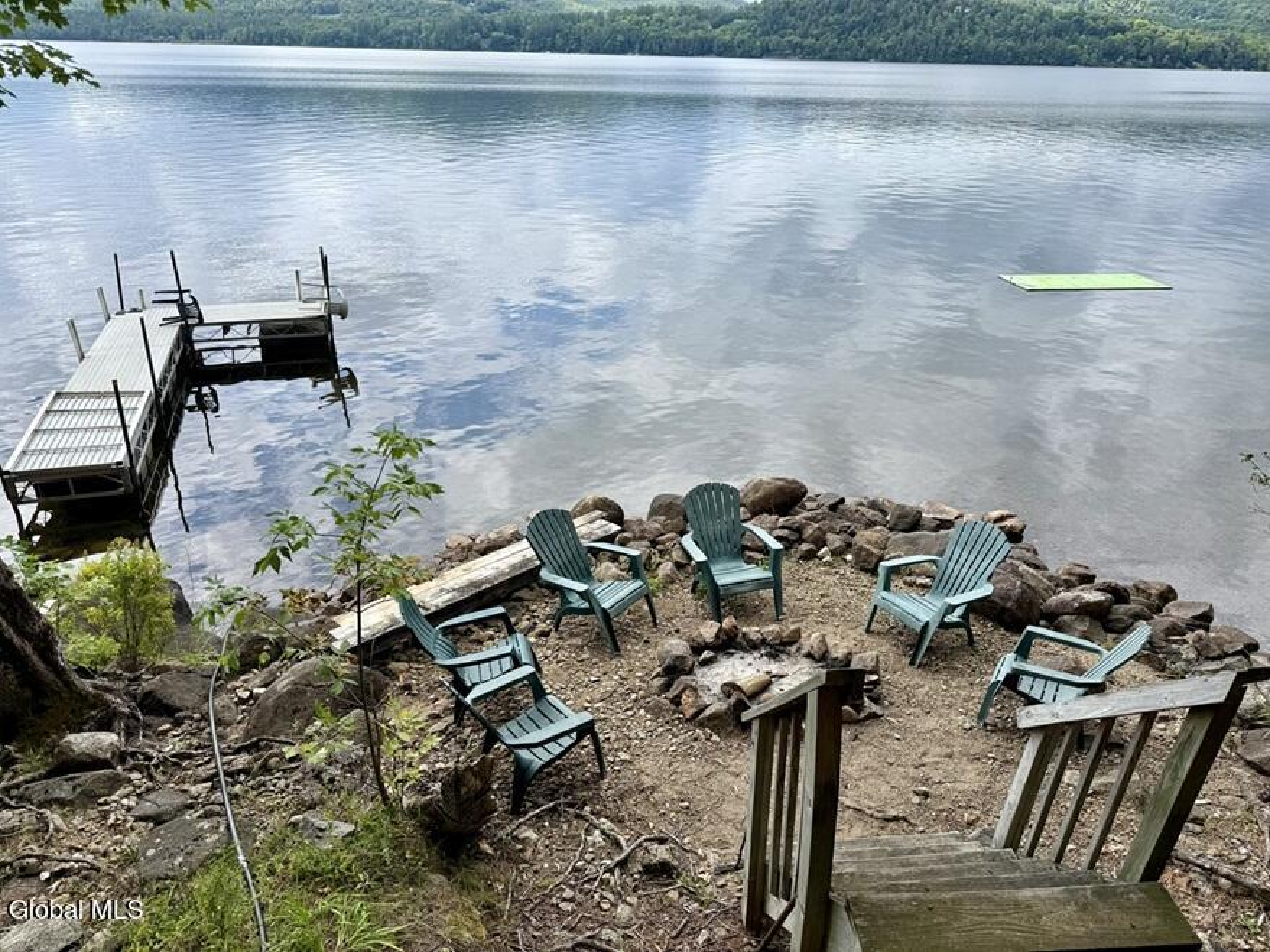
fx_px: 880
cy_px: 476
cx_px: 635
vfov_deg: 56.8
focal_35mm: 24
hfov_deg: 71.6
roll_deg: -1.0
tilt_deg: -25.2
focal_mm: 6.76
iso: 80
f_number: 1.78
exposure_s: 1/2907
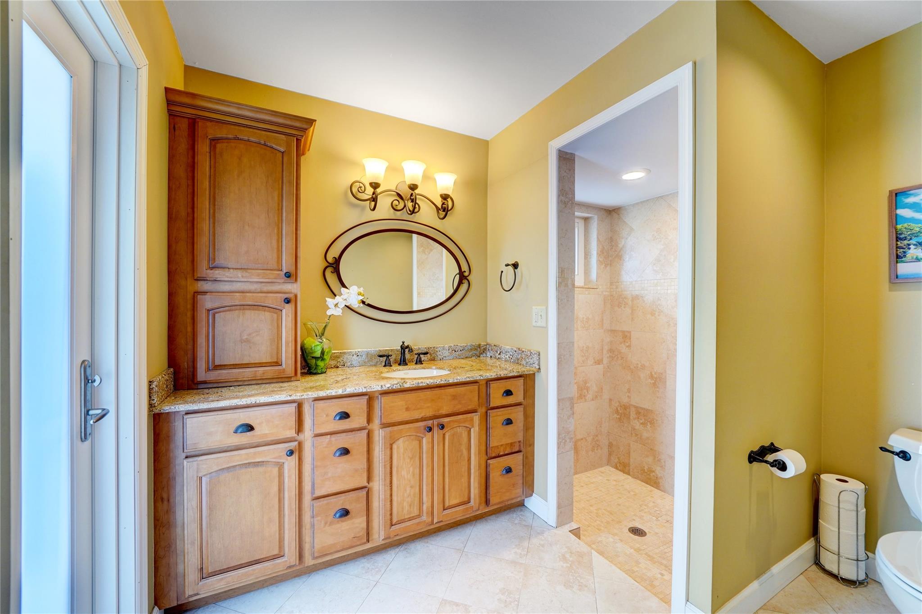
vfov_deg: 85.4
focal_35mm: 13
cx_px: 461
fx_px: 333
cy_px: 307
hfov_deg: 108.3
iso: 400
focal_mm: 13
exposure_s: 1/20
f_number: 8
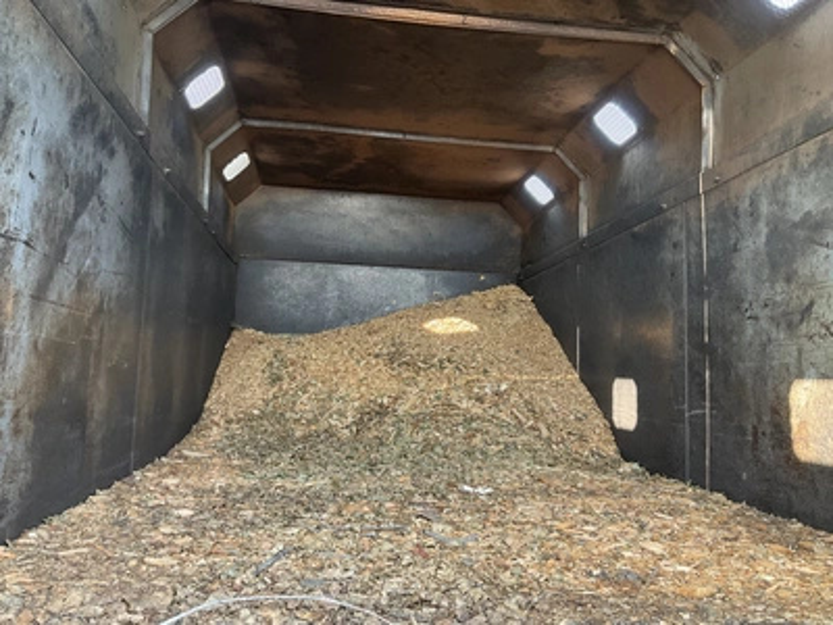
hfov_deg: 61.7
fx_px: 698
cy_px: 312
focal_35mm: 29
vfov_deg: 48.2
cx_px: 416
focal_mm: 3
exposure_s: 1/76
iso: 64
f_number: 1.8
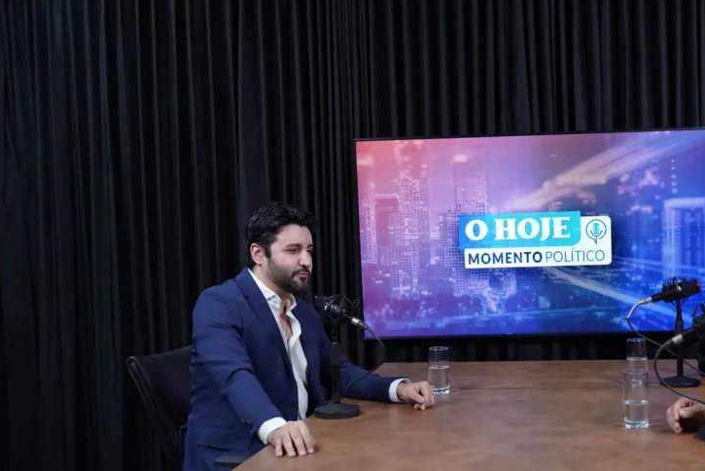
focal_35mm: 48
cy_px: 260
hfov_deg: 40.1
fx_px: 949
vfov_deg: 27.8
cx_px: 493
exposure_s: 1/125
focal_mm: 34.3
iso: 800
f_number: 3.2
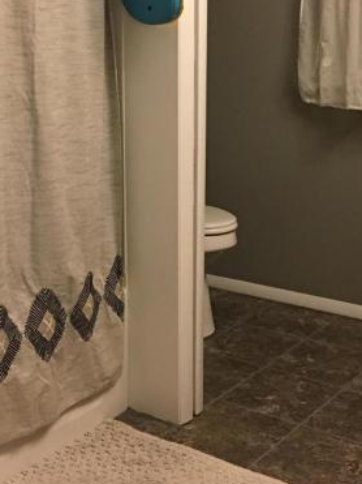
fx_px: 837
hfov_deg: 24.4
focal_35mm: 60
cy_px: 159
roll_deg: -0.3
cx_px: 186
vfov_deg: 31.9
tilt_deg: -9.1
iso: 80
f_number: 2.2
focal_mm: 4.15
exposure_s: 1/10
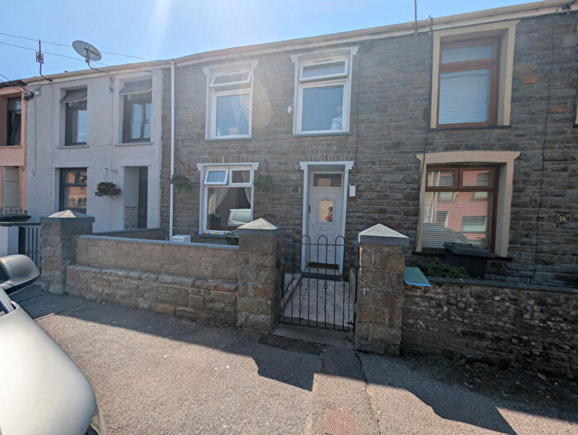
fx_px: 201
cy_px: 218
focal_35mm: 12
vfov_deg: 94.7
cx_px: 289
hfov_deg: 110.4
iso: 42
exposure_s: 1/3300
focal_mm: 2.23
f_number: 1.95
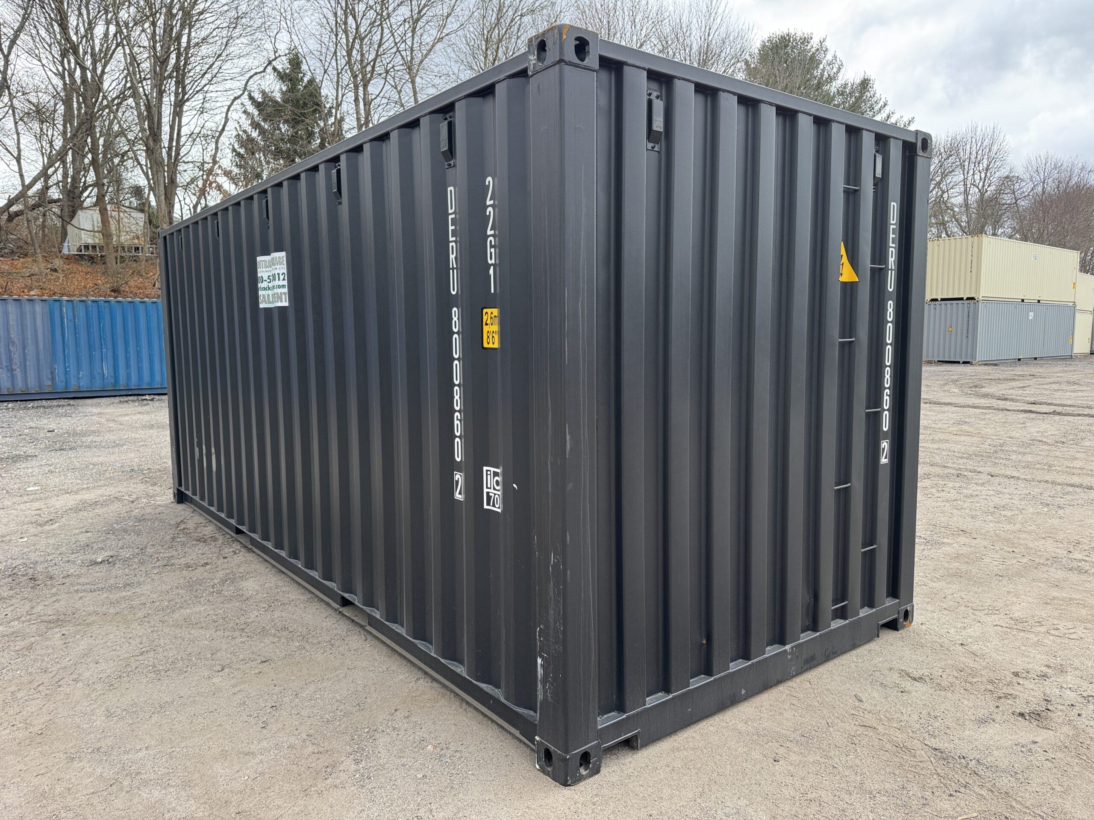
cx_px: 547
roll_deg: +1.8
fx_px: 758
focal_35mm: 24
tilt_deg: -5.5
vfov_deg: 56.8
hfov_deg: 71.6
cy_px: 410
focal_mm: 6.76
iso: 100
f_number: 1.78
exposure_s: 1/121
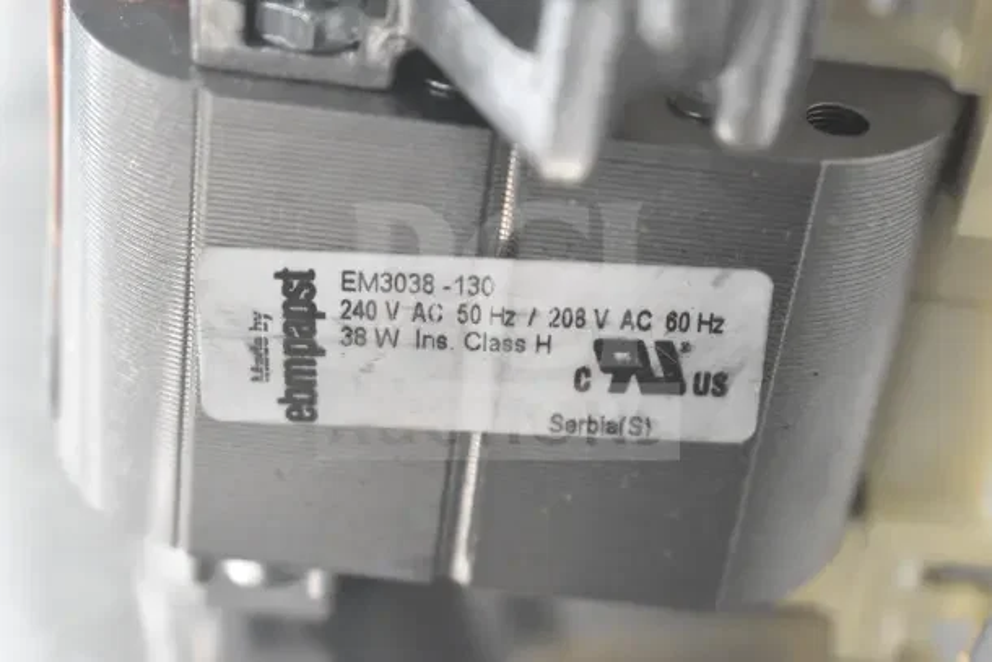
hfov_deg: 24.6
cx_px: 496
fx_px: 2274
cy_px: 331
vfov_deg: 16.6
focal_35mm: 82
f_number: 5.6
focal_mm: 55
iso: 6400
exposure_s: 1/125
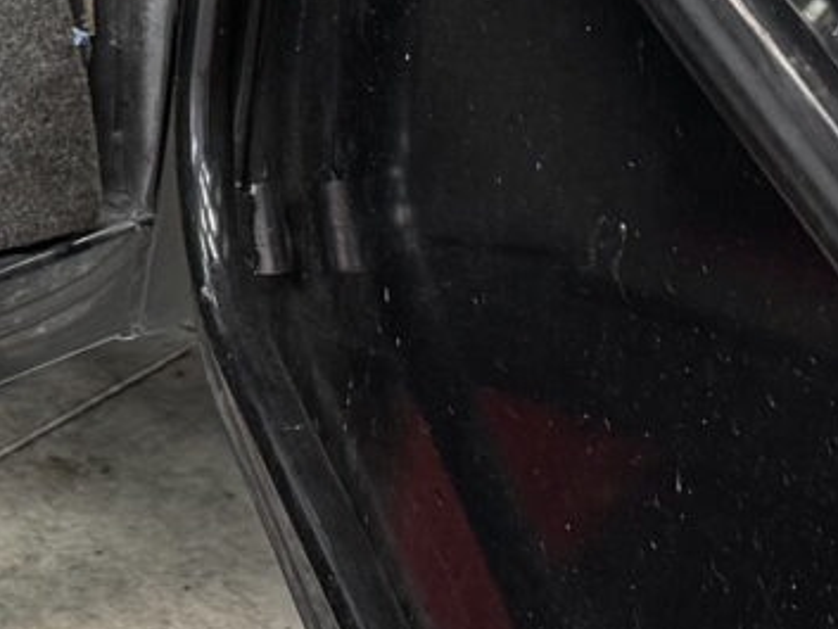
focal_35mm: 174
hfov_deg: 10.1
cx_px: -1106
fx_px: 4214
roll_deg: +2.5
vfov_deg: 8.5
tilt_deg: -28.2
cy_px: -76
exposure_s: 1/60
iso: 160
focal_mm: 6.76
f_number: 1.78
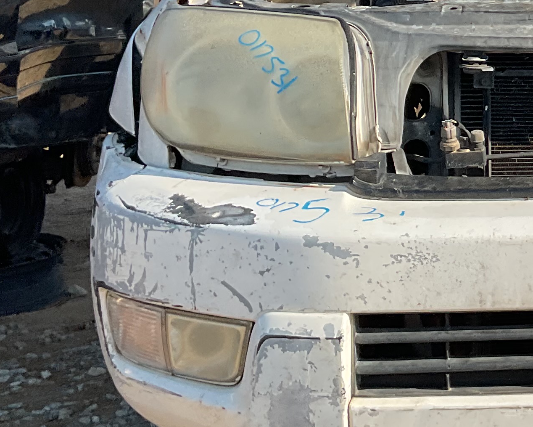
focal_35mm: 90
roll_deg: -0.8
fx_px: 1420
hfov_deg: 19.9
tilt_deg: -6.8
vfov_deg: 16.8
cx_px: 651
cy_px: 17
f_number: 1.8
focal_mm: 3
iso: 16
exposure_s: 1/1490
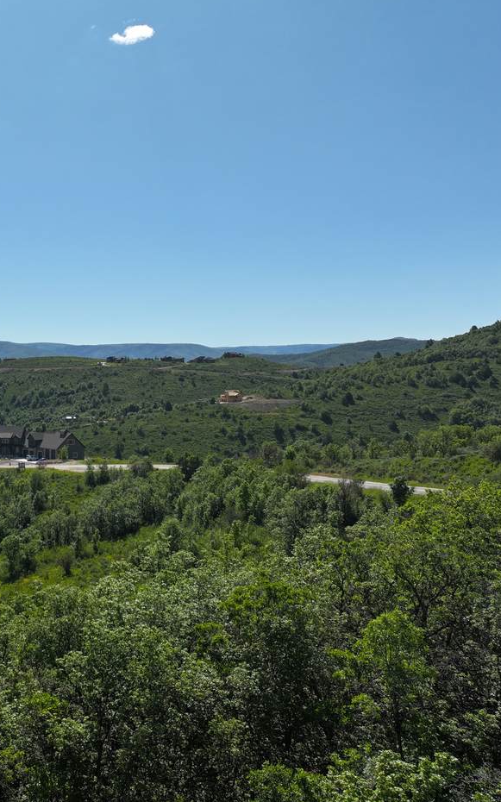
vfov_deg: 55.3
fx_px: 765
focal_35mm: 35
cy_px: 389
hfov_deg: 33.8
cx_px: 28
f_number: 2.8
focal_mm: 12.29
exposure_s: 1/2500
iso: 100
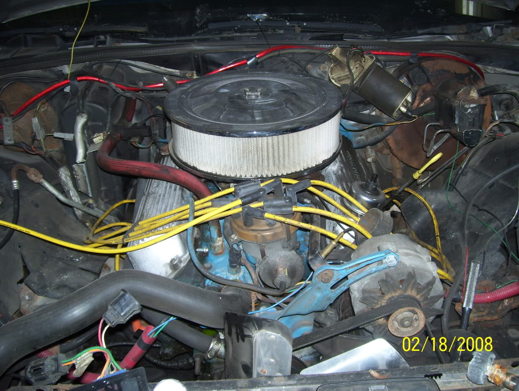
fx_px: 541
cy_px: 196
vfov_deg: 39.7
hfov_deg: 51.3
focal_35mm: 36
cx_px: 260
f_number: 2.7
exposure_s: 1/60
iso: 80
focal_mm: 6
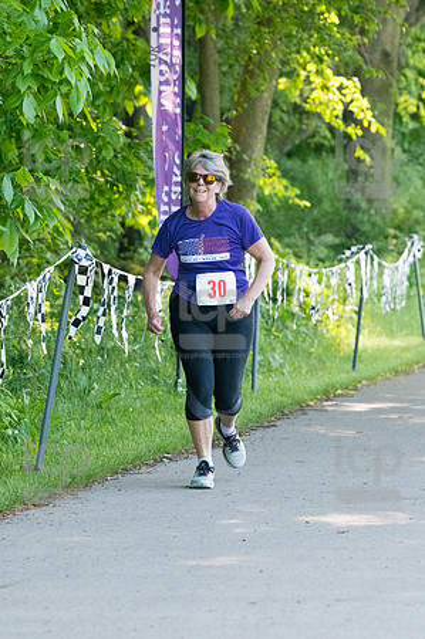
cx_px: 212
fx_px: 4916
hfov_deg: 5.0
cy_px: 320
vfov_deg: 7.4
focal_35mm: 277
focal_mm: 185
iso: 4000
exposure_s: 1/1600
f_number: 5.6
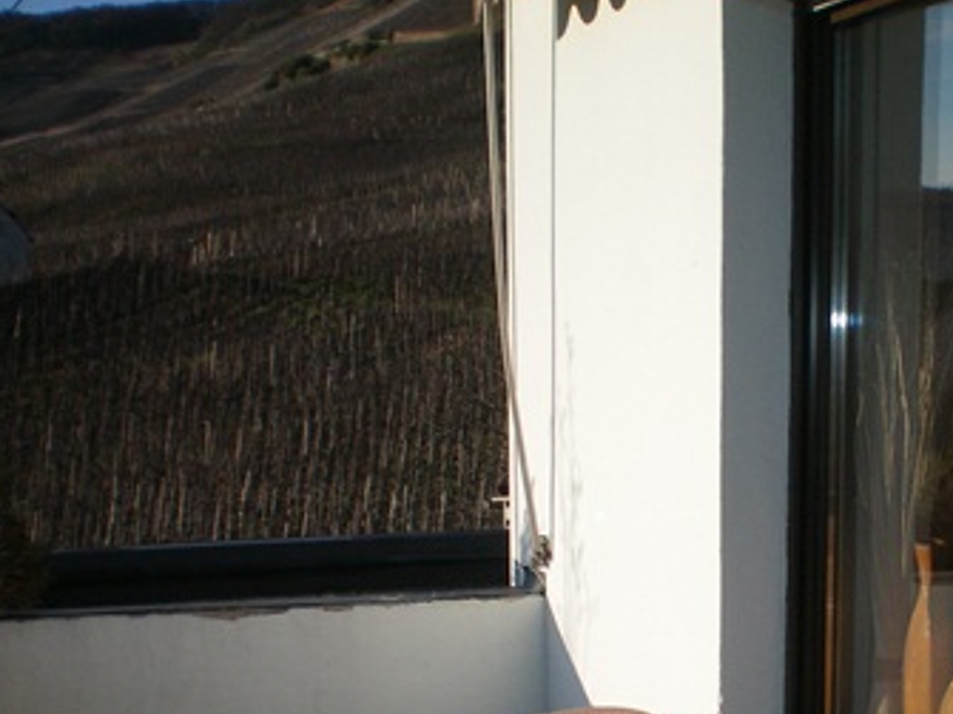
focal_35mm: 68
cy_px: 620
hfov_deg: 28.1
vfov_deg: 21.2
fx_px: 1871
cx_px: 728
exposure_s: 1/640
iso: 64
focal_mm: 6.3
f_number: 4.6
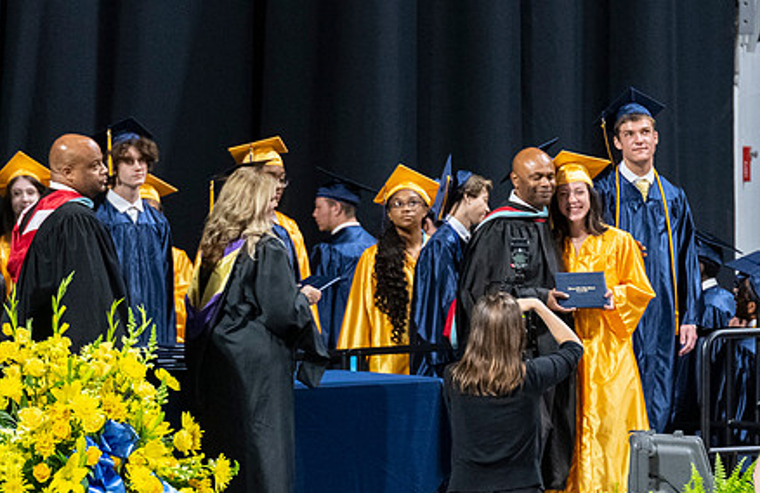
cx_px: 597
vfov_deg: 2.8
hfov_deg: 4.4
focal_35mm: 474
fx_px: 9922
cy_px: 329
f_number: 4
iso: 2000
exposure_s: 1/200
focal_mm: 200
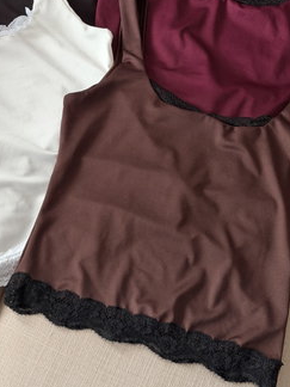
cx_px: 110
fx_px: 882
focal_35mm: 79
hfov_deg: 18.6
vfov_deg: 24.5
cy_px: 110
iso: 500
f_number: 1.8
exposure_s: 1/40
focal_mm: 6.76
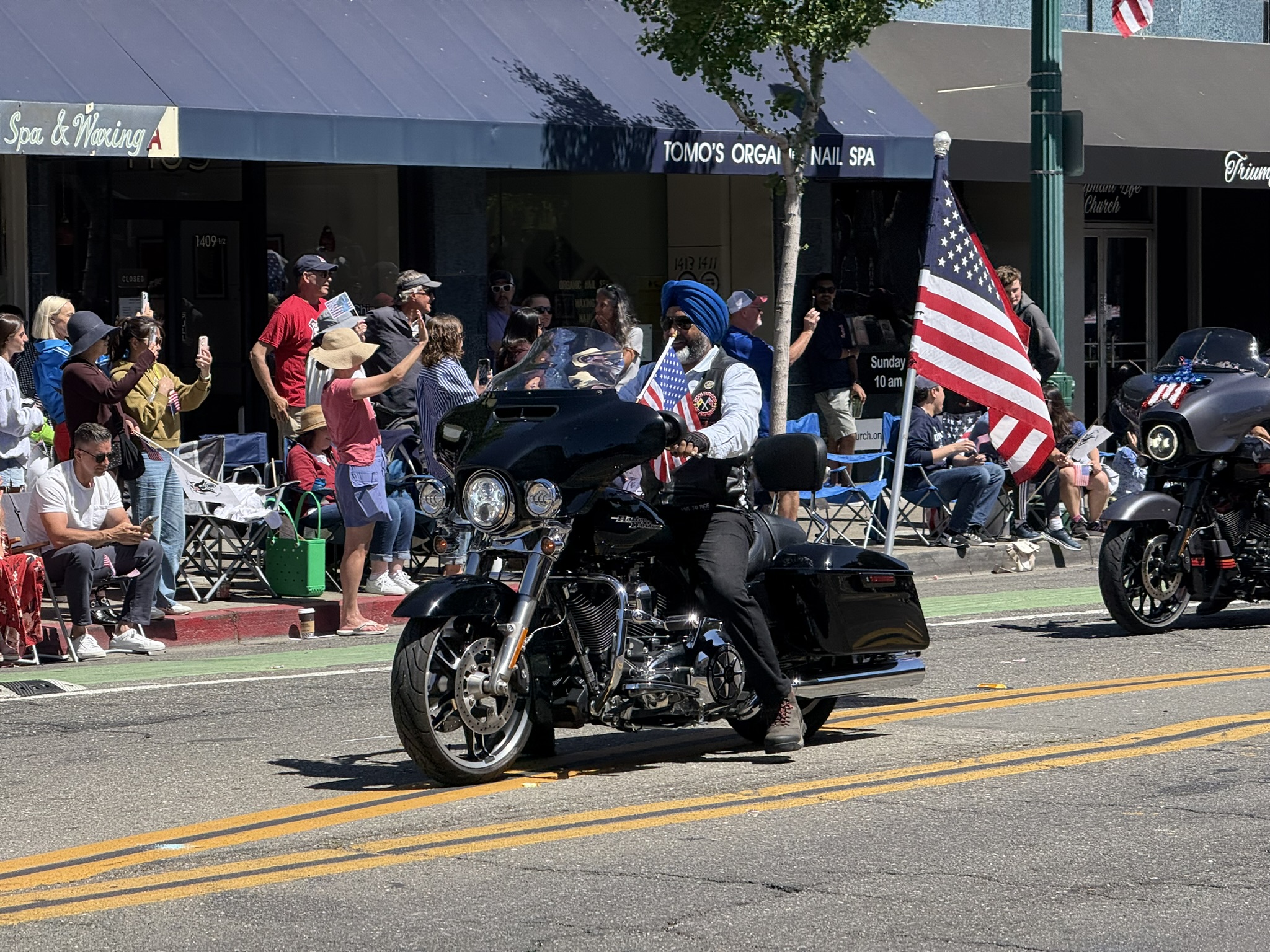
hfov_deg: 16.4
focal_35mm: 120
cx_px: 635
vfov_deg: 12.3
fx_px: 4403
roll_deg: -0.1
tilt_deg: -1.1
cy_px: 476
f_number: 2.8
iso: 64
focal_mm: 15.66
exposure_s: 1/1148
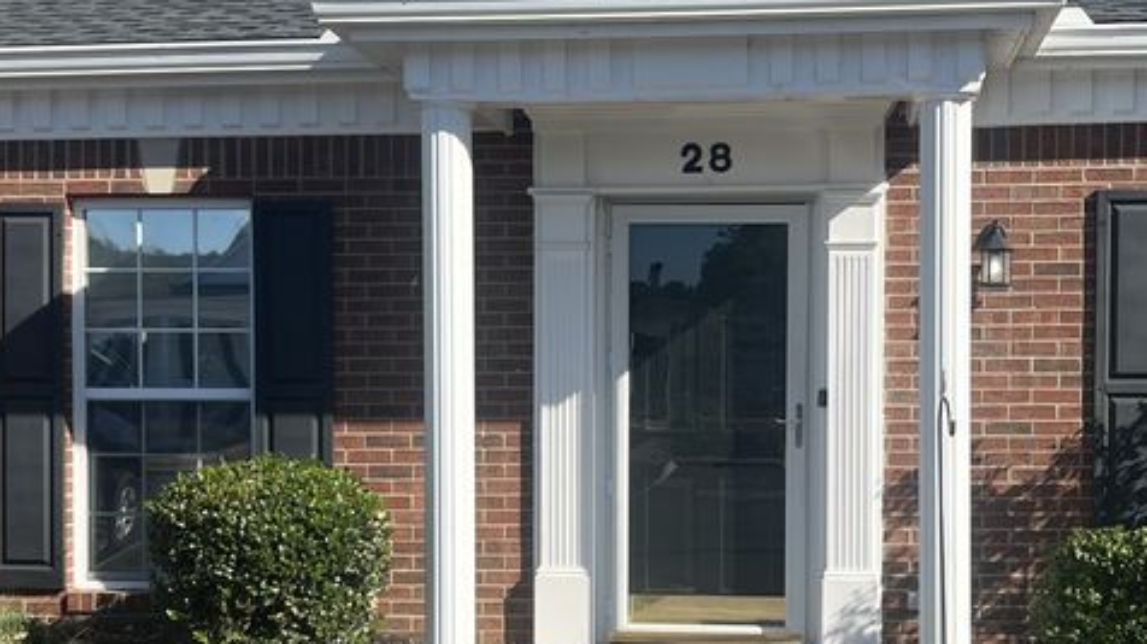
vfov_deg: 19.6
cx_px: 670
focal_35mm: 61
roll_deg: +0.3
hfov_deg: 34.3
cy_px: 429
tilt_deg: -2.4
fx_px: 1854
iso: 50
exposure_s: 1/2825
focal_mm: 5.1
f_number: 1.6
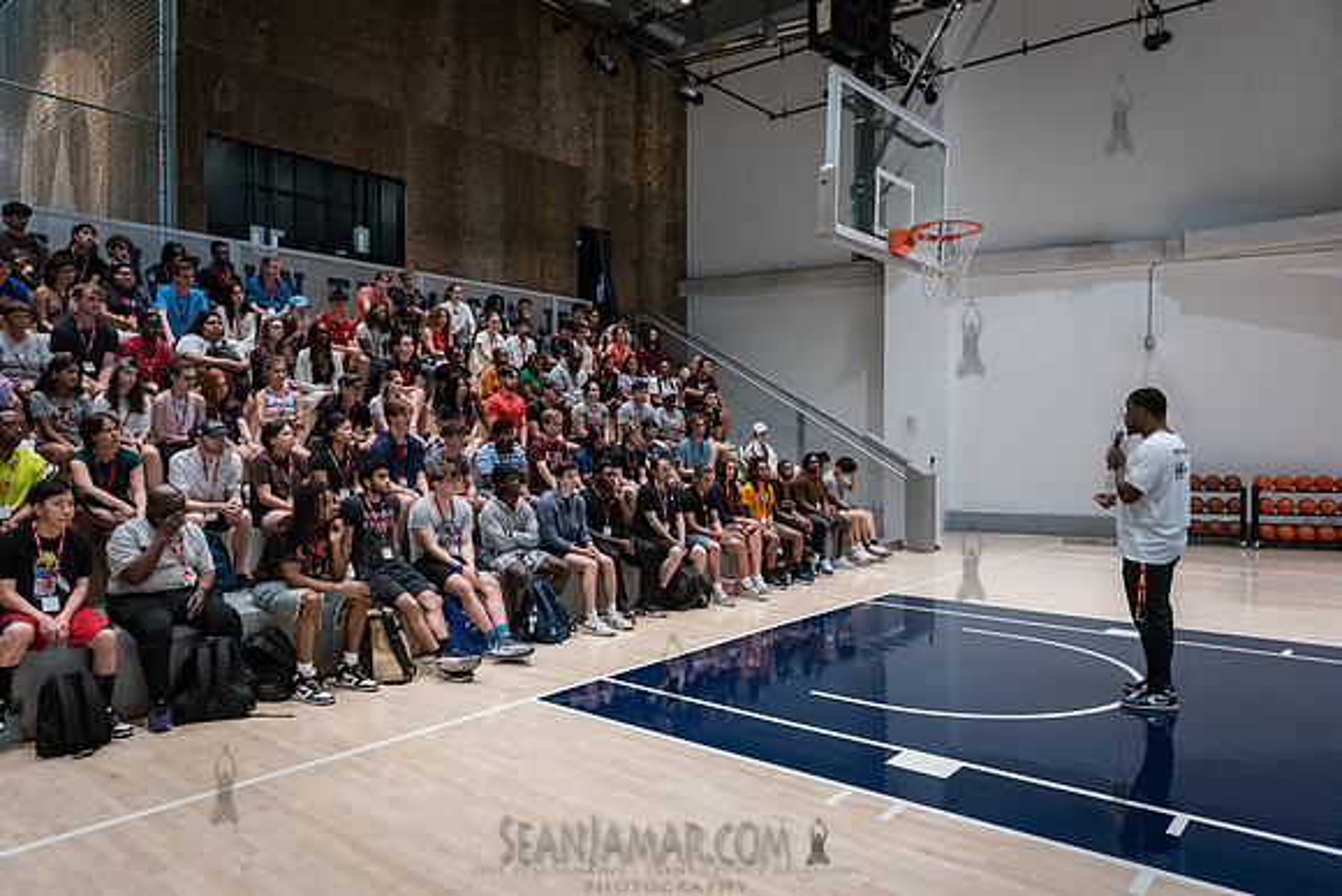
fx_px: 897
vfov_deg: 53.0
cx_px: 671
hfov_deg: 73.6
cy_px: 448
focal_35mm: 24
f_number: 4
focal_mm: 24
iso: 5000
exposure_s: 1/400
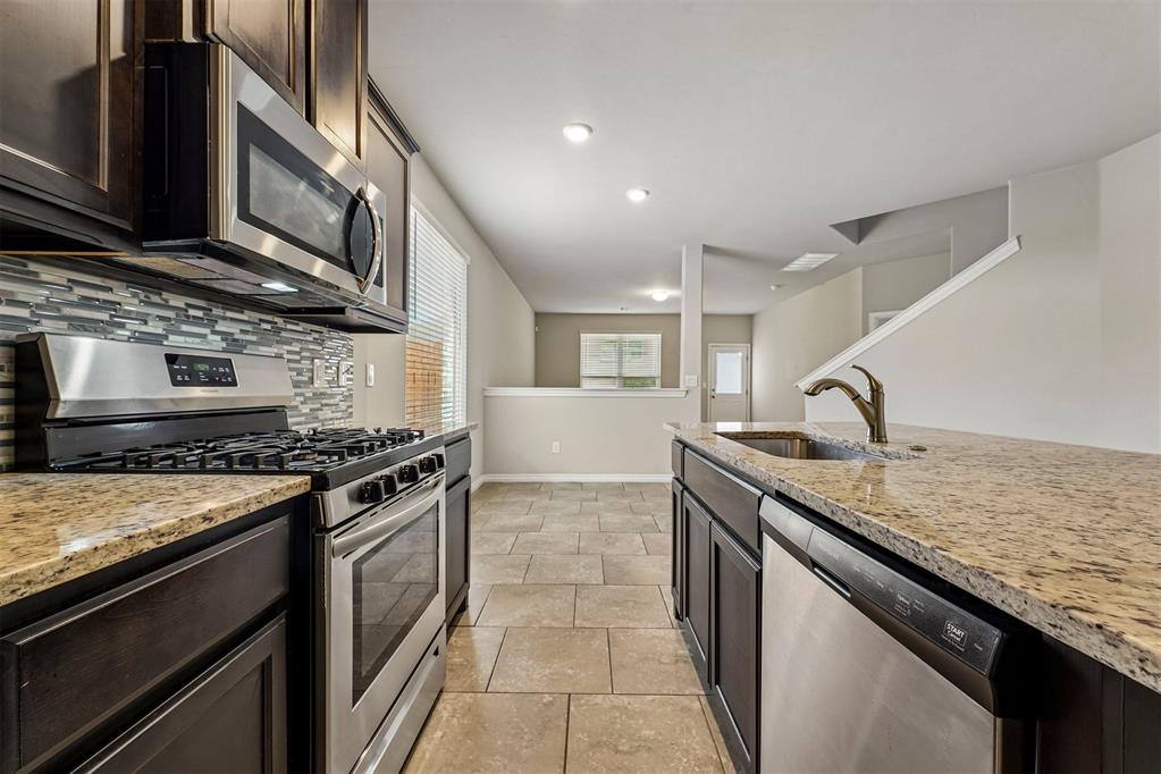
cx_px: 580
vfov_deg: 81.2
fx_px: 451
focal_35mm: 14
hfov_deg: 104.3
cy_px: 387
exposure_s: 1/10
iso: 400
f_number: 9
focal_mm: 14
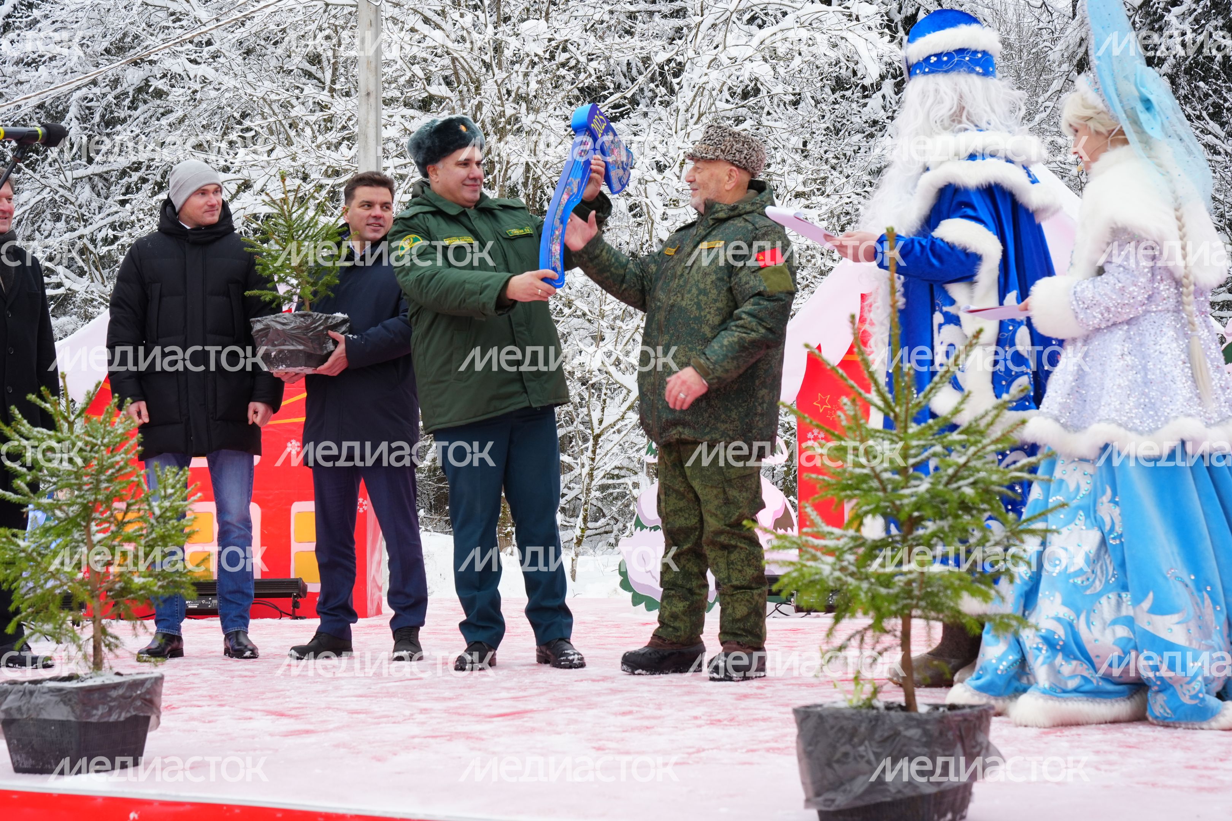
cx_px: 616
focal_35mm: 58
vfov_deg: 23.4
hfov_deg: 34.5
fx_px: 1985
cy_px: 410
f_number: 9
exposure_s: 1/125
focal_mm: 58
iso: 640
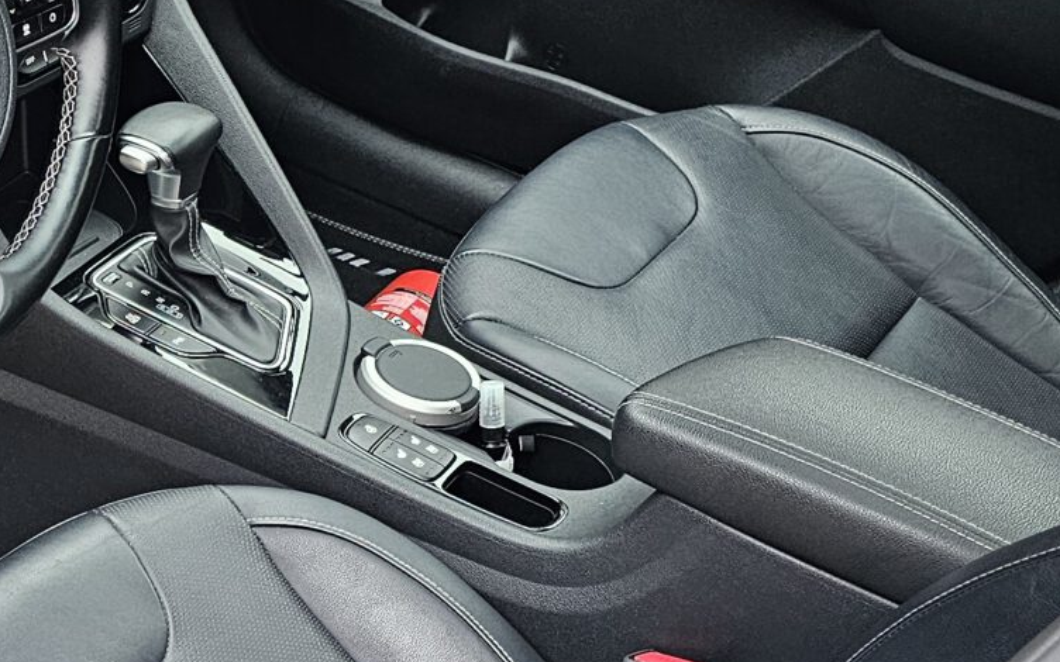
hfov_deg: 22.6
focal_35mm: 83
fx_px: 2398
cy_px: 479
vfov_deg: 15.7
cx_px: -276
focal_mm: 6.3
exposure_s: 1/100
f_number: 1.7
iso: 320
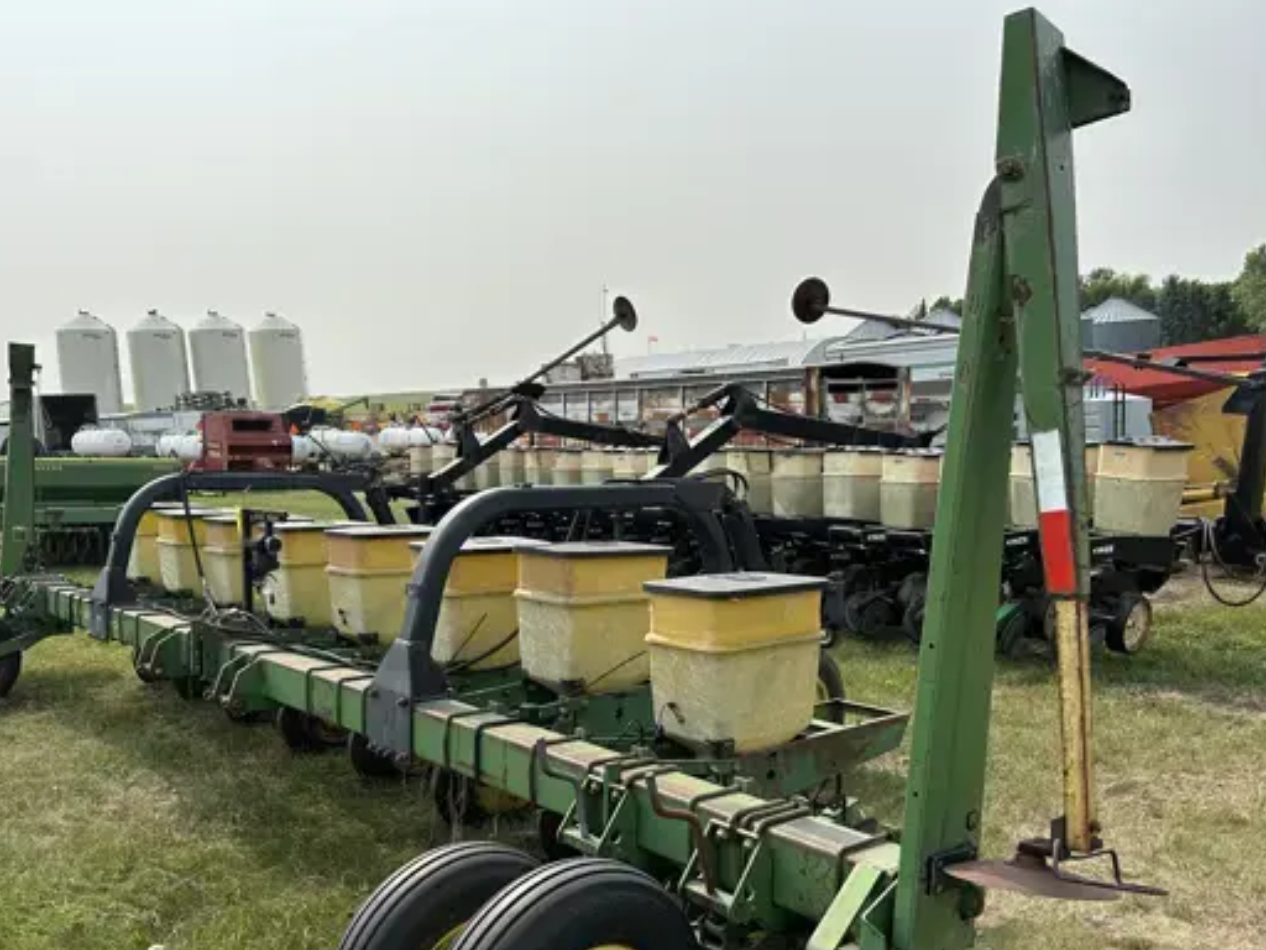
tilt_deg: -9.9
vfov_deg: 46.5
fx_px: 1097
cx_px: 588
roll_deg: +3.5
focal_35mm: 30
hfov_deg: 59.9
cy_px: 581
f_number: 1.78
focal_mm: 6.86
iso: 80
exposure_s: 1/6211
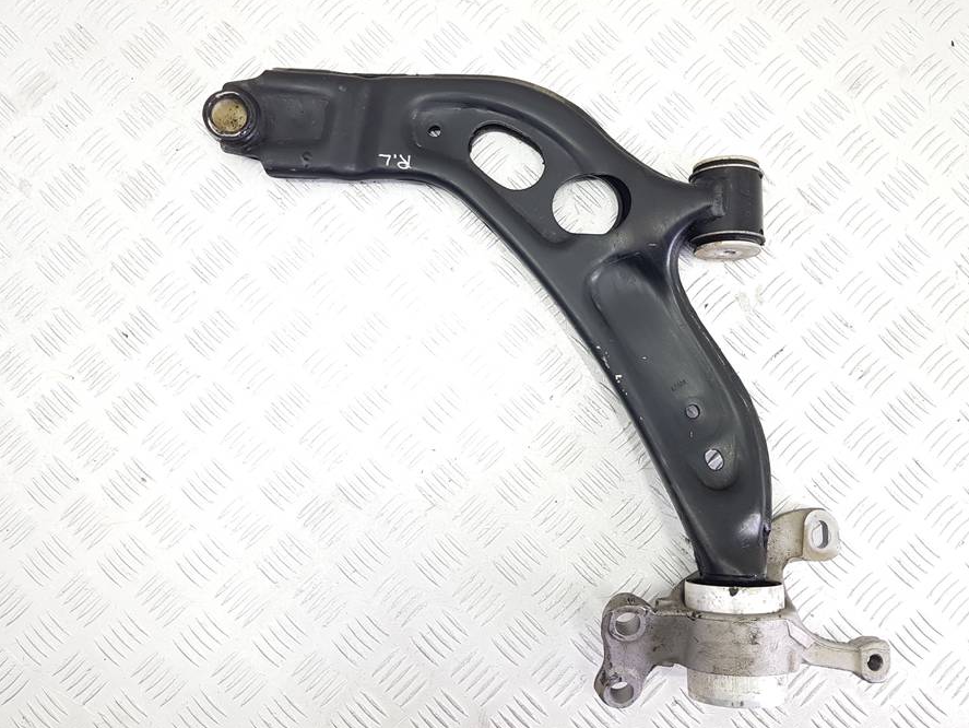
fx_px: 840
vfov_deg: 46.8
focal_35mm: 30
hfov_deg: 59.9
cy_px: 373
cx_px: 505
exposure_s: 1/50
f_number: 1.7
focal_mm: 4.2
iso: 64
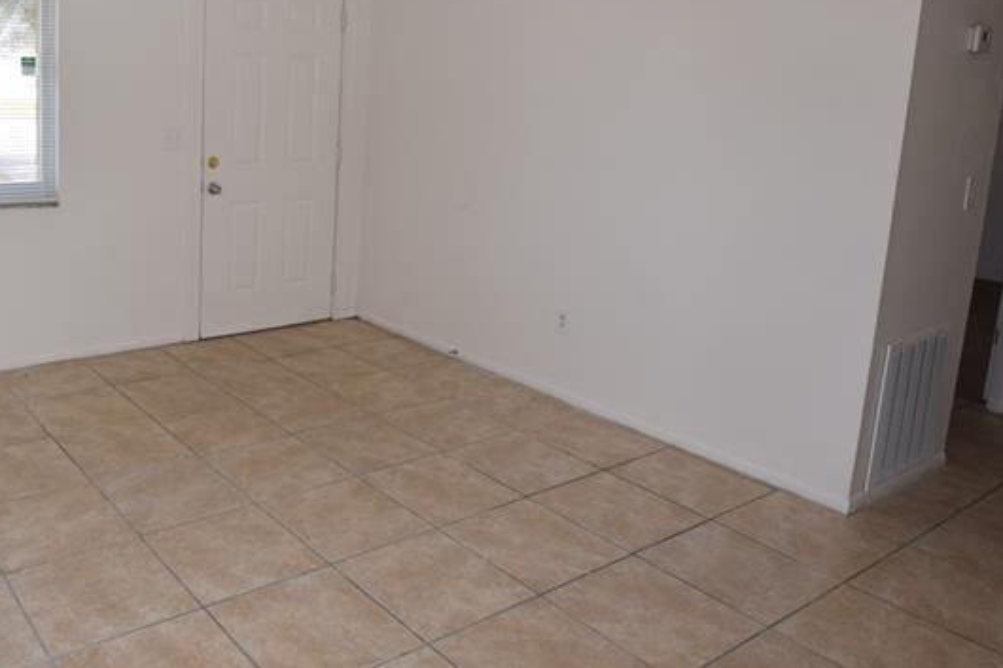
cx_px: 282
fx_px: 808
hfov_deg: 61.0
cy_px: 225
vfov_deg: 44.3
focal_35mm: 29
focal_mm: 10
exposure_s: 1/125
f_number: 5.6
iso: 320
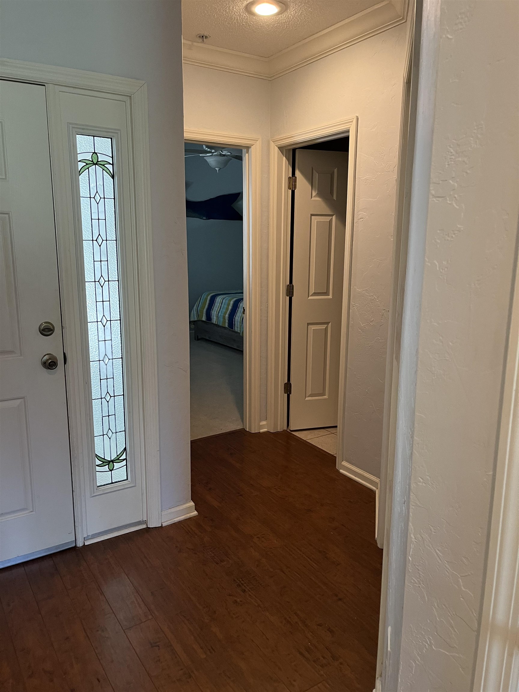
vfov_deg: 67.3
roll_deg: +1.4
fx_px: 520
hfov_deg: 53.1
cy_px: 346
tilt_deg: -9.9
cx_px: 260
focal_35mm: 26
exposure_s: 1/60
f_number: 1.6
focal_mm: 5.1
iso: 320
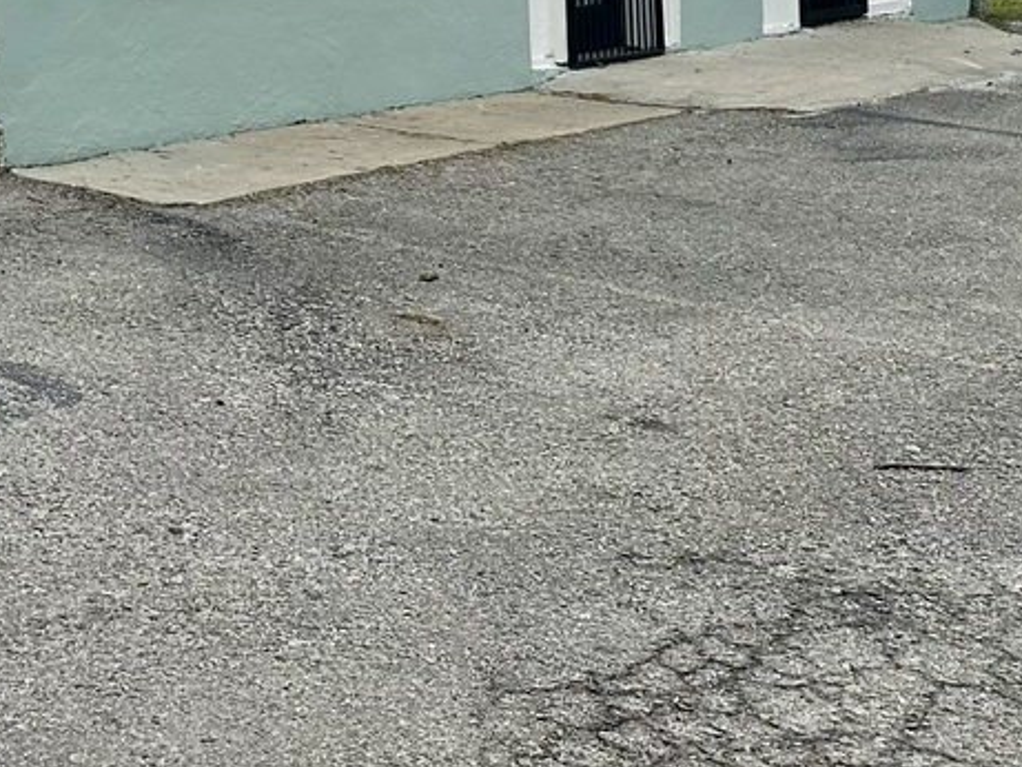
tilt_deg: +2.8
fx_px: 2215
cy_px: -306
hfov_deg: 24.1
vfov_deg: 18.0
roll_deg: +0.8
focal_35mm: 75
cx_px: -135
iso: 80
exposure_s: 1/7042
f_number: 1.78
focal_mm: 6.86
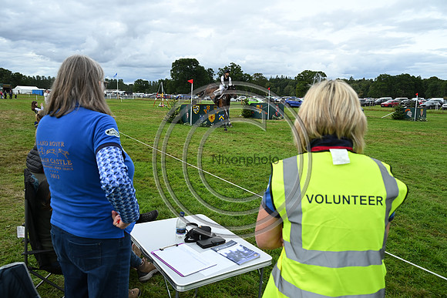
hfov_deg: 68.4
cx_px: 224
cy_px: 149
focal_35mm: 26
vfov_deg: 48.8
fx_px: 329
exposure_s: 1/1250
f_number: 5.6
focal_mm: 26.5
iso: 640
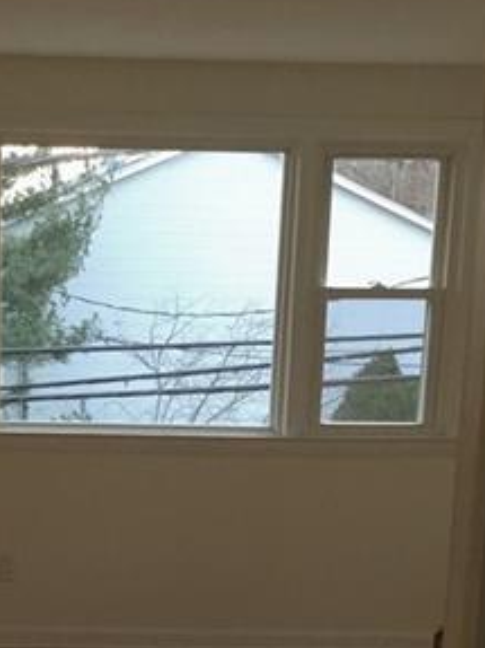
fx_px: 1552
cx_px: 86
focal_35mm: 83
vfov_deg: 22.6
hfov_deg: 17.6
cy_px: 653
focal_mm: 3.3
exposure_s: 1/30
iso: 40
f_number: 2.4
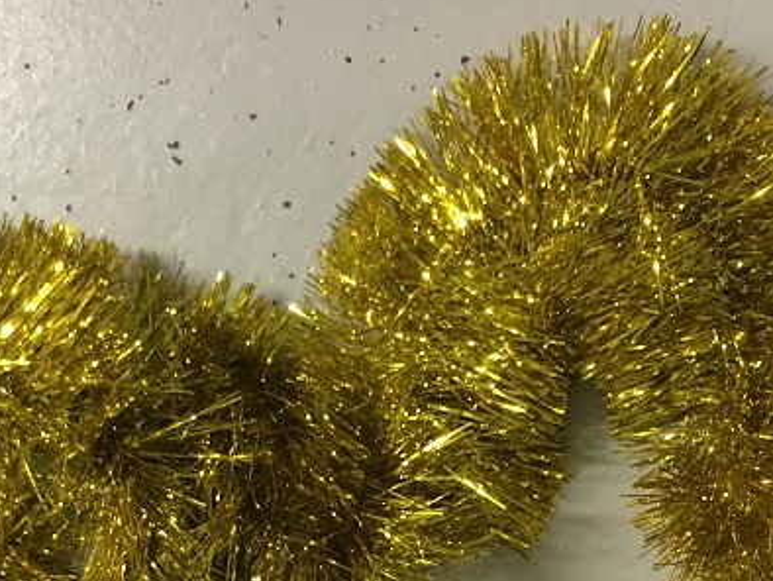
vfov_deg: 23.6
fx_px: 1341
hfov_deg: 31.8
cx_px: 226
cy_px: 554
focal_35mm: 60
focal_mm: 4.15
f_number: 2.2
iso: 250
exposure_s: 1/33
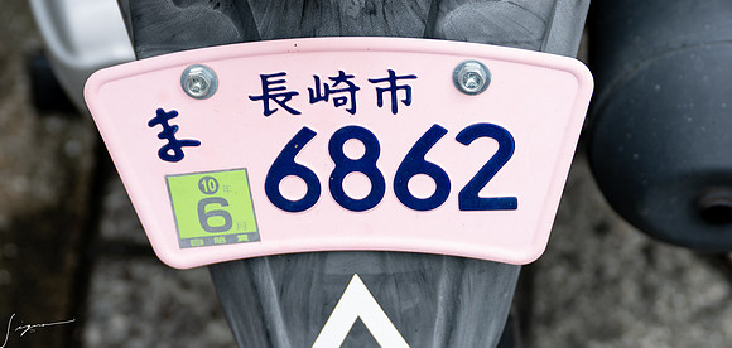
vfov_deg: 8.4
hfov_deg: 17.5
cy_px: 110
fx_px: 2380
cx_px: 362
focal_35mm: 127
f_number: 2.8
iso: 64
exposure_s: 1/200
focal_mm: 53
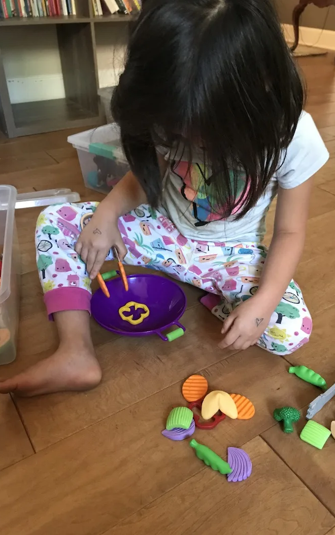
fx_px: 438
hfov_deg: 41.8
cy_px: 270
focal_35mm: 30
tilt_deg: -33.0
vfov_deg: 62.9
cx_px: 190
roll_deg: -1.5
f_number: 1.8
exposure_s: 1/6
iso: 100
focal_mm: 3.99
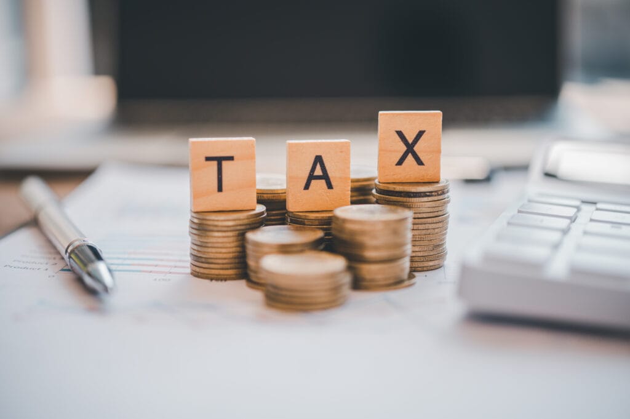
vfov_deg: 22.6
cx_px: 315
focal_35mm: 60
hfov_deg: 33.4
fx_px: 1049
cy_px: 210
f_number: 3
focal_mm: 60
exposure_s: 1/250
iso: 100
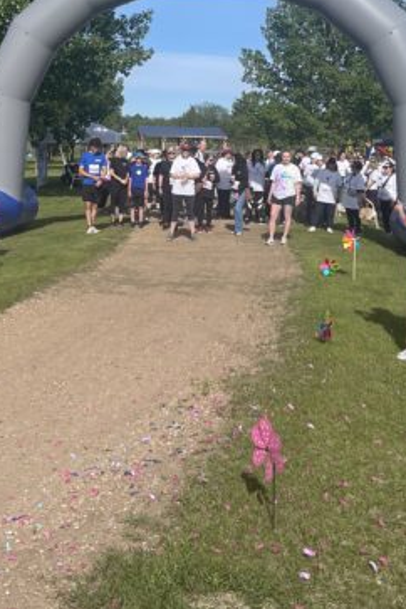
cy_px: 153
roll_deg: -3.2
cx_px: 151
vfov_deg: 35.4
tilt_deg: -1.7
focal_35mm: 55
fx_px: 930
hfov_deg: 24.5
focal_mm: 5.1
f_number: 1.6
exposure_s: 1/3788
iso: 32
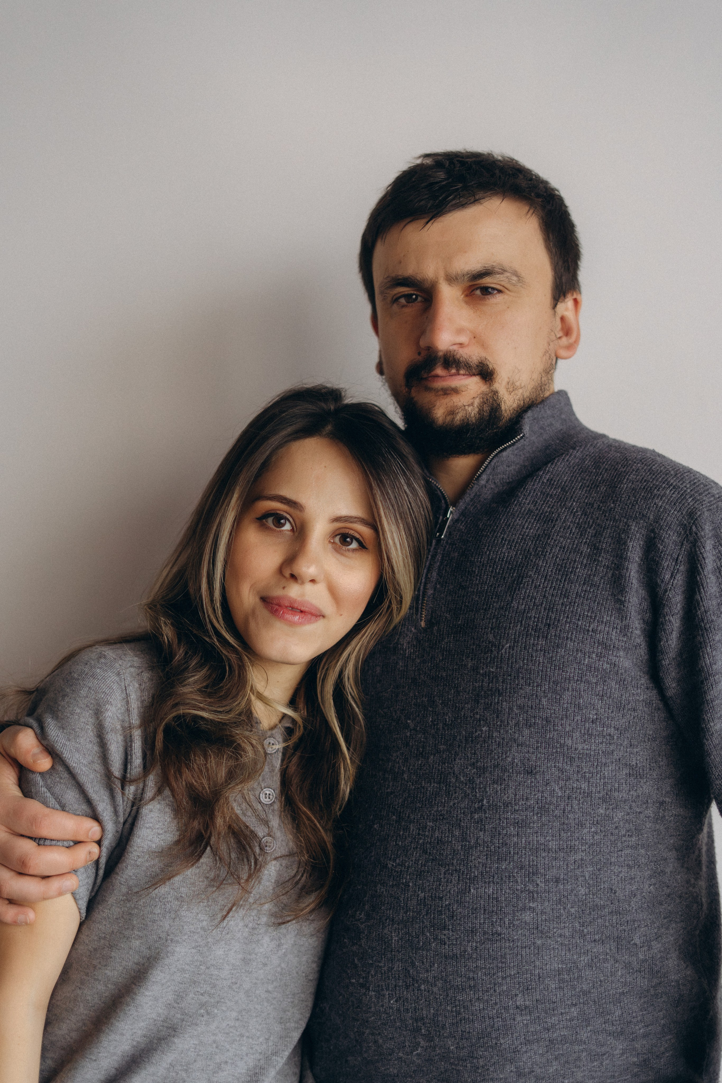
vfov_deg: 39.6
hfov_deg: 27.0
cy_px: 542
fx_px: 1504
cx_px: 361
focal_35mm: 50
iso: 2000
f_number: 1.8
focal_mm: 50
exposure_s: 1/800
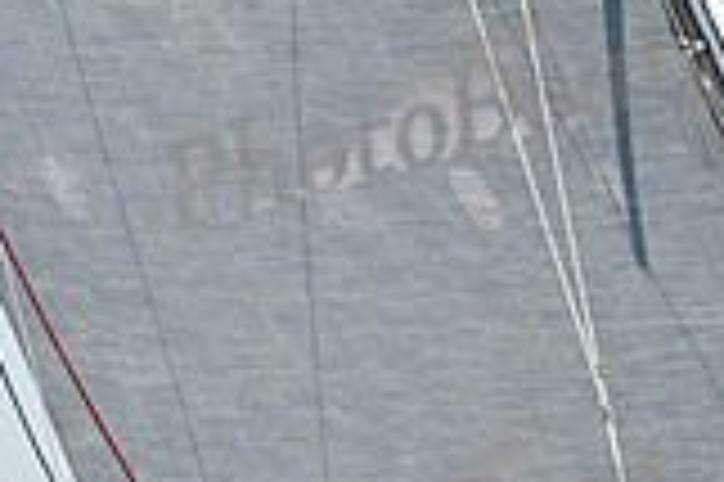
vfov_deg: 1.9
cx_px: 1034
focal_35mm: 722
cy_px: 700
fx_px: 14505
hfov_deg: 2.9
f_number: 8
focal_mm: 200
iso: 320
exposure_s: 1/1250
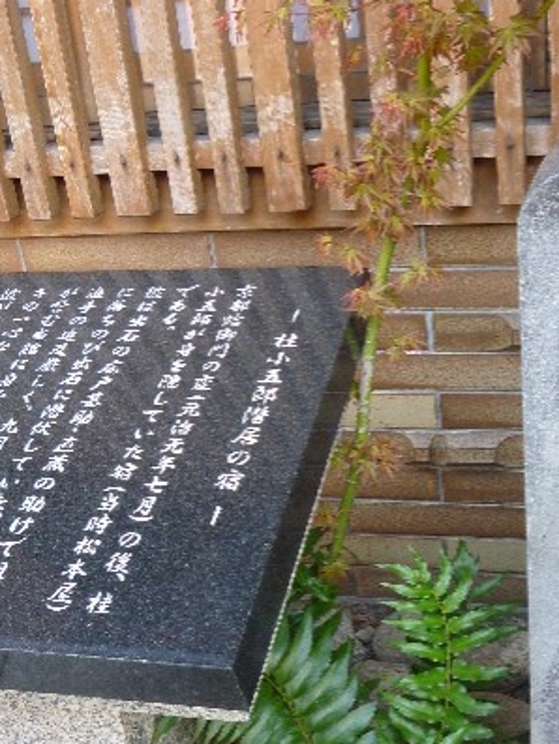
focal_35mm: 47
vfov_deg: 40.2
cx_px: 401
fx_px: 1011
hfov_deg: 30.5
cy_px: 448
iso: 160
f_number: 2.7
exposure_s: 1/60
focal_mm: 4.9
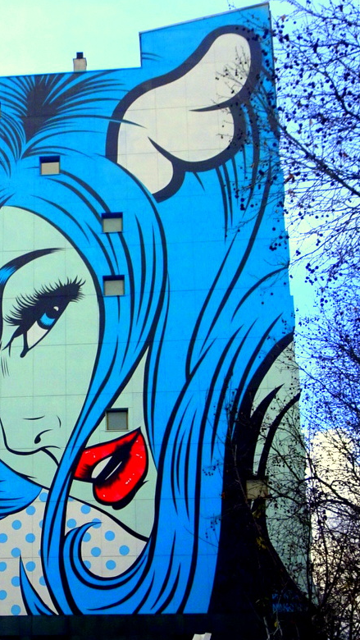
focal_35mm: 38
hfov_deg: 31.0
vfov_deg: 52.8
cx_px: 126
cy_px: 320
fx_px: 645
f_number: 4
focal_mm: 5.79
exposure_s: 1/400
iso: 80
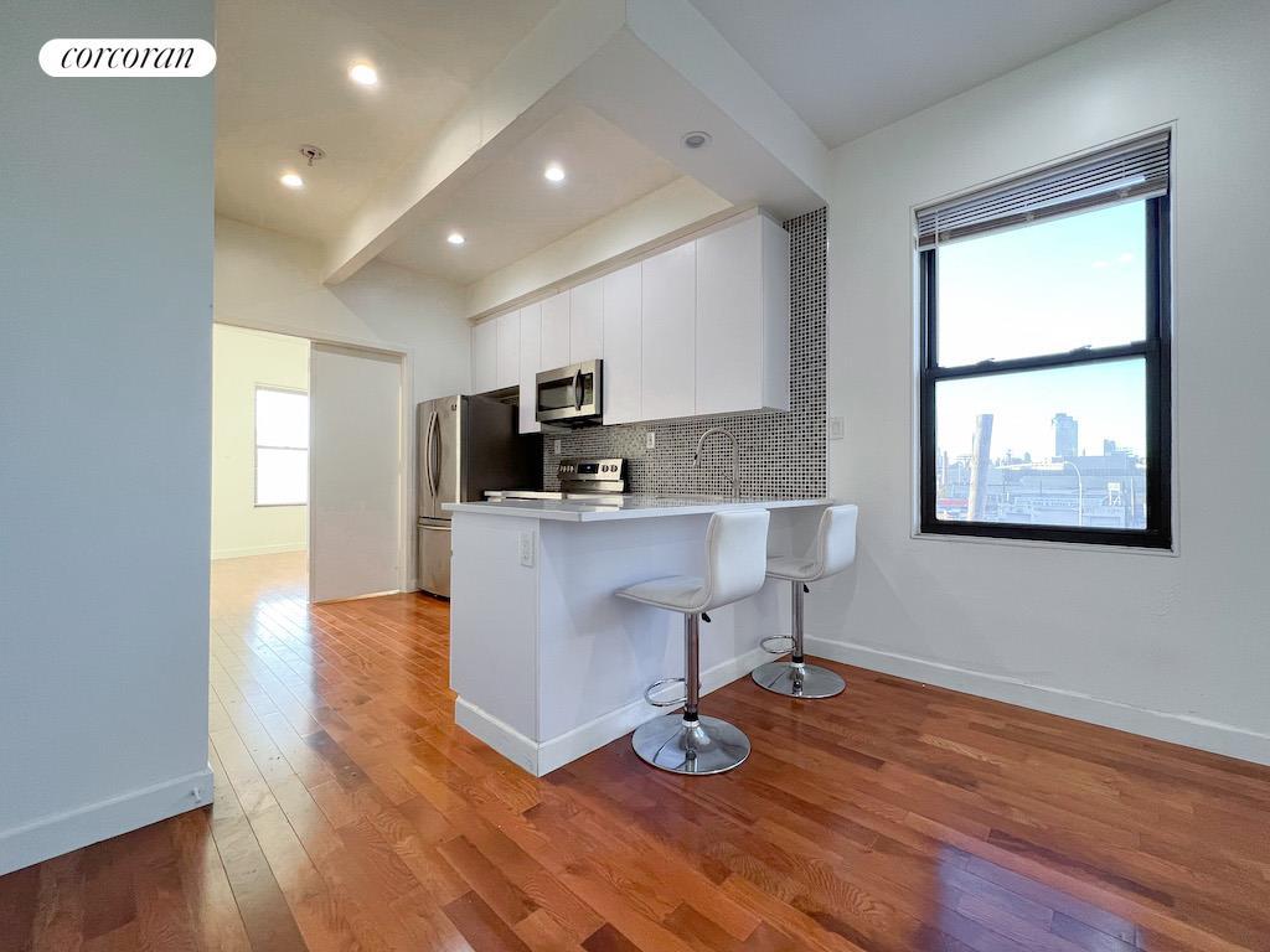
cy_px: 476
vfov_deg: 89.9
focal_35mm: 13
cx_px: 635
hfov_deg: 106.2
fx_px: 477
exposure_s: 1/120
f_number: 1.8
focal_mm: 1.57
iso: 160
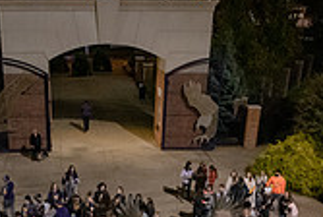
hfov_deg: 33.5
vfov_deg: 19.7
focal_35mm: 59
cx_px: 101
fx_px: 530
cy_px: 336
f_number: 5.6
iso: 4000
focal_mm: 17
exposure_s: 1/80
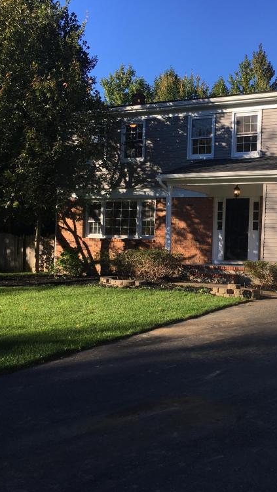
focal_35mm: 43
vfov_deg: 47.4
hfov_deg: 26.7
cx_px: 254
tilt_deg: +1.3
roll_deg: -2.2
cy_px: 247
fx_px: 561
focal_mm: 4.15
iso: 25
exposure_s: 1/927
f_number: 2.2
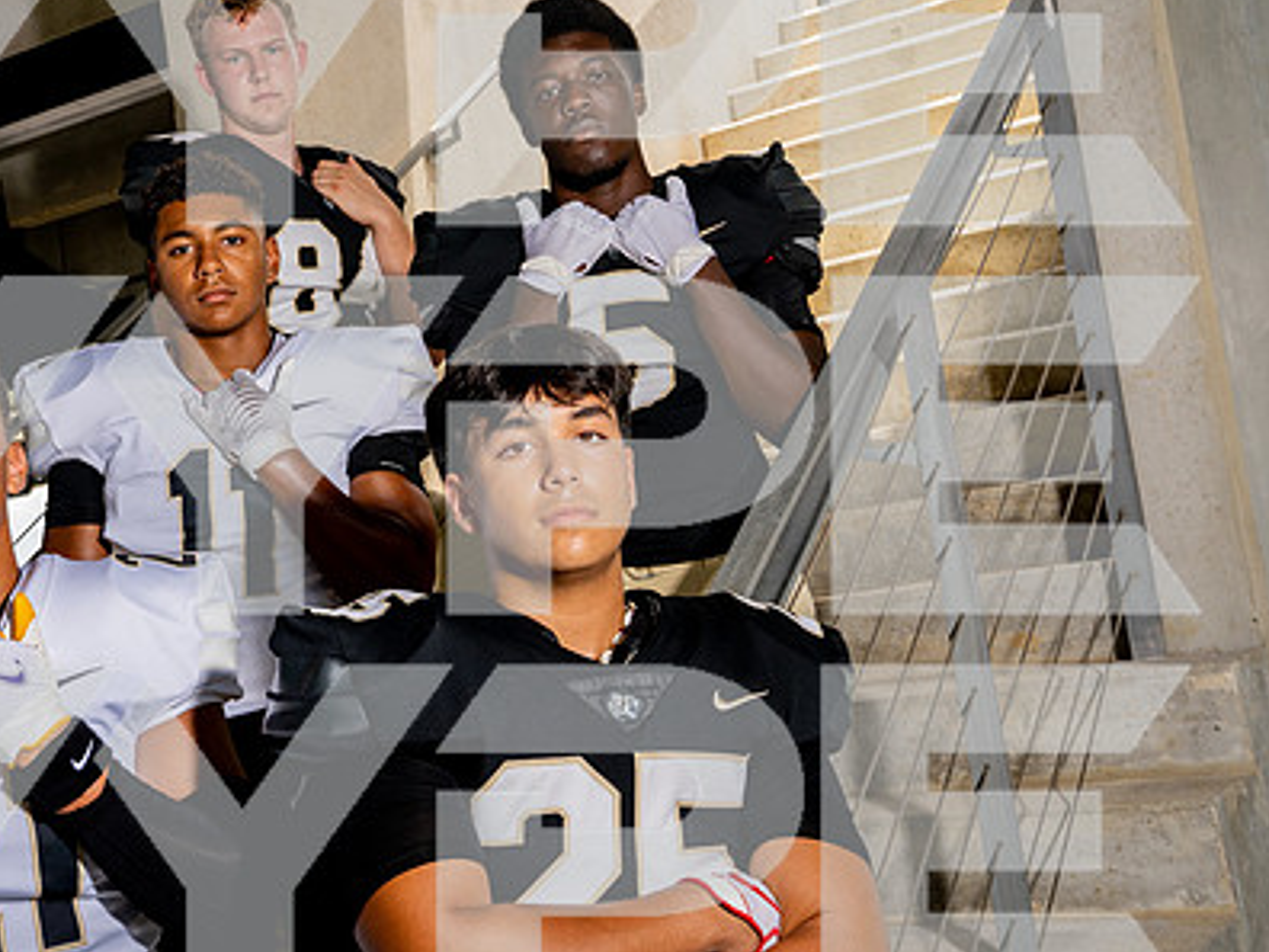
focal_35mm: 55
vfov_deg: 26.6
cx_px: 385
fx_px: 2016
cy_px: 447
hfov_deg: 34.5
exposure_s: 1/250
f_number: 8
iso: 100
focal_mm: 39
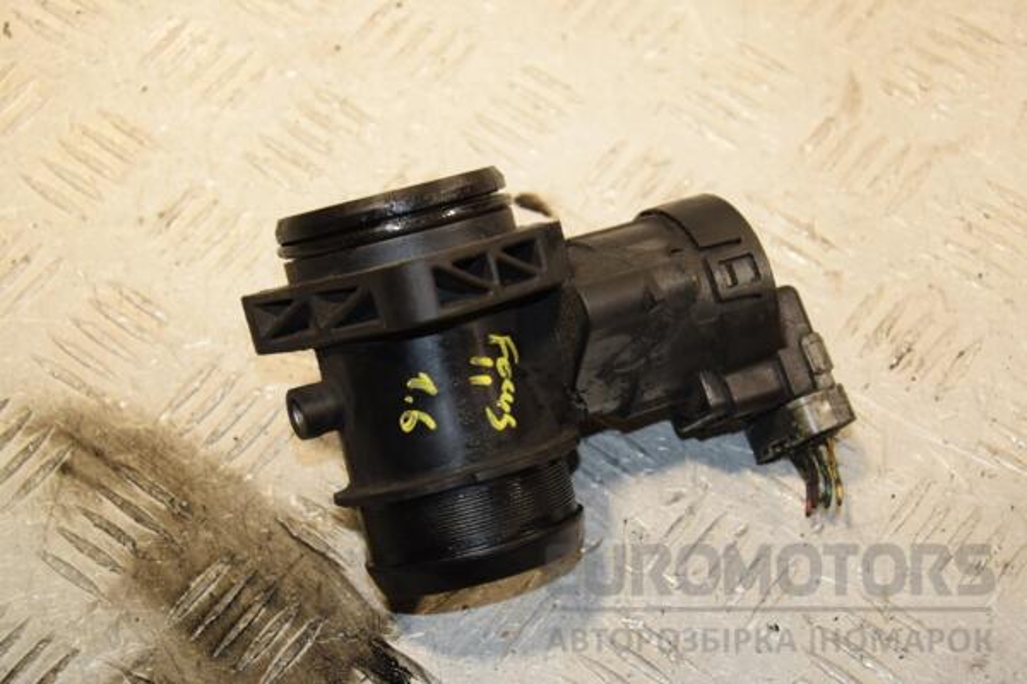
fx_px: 2482
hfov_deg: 23.4
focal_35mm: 87
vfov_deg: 15.7
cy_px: 342
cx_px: 514
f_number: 6.3
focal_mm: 58
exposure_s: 1/200
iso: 800
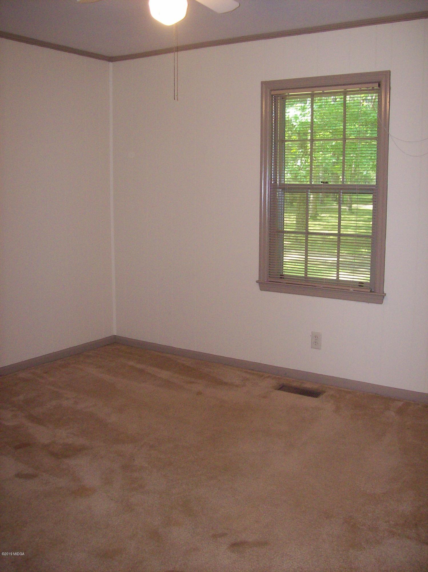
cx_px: 214
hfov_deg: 39.6
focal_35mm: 36
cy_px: 286
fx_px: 594
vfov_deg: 51.4
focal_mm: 6
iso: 140
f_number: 2.7
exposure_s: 1/64
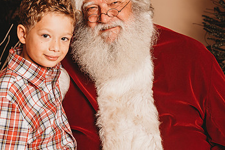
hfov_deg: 23.3
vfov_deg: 15.6
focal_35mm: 87
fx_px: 543
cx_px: 78
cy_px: 39
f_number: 4
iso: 100
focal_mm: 52
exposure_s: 1/160
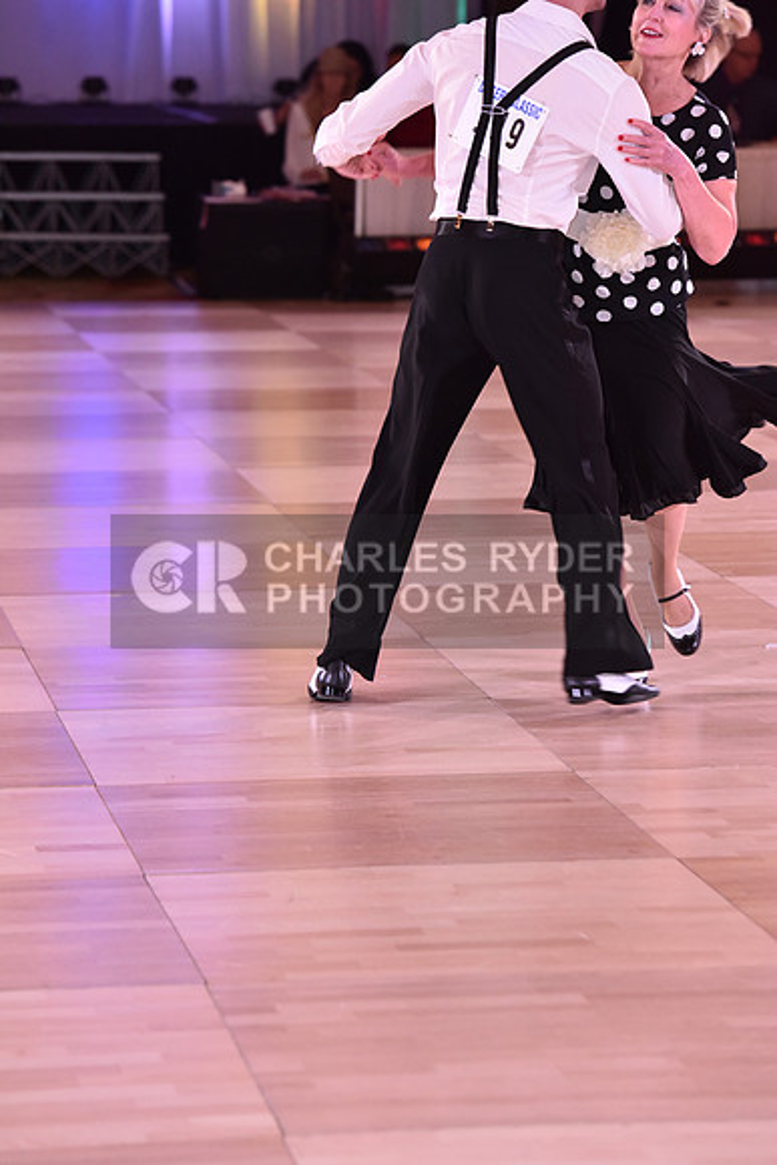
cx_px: 388
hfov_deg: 9.5
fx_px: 4691
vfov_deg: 14.2
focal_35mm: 145
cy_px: 582
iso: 2000
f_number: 5
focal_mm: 145
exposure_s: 1/250
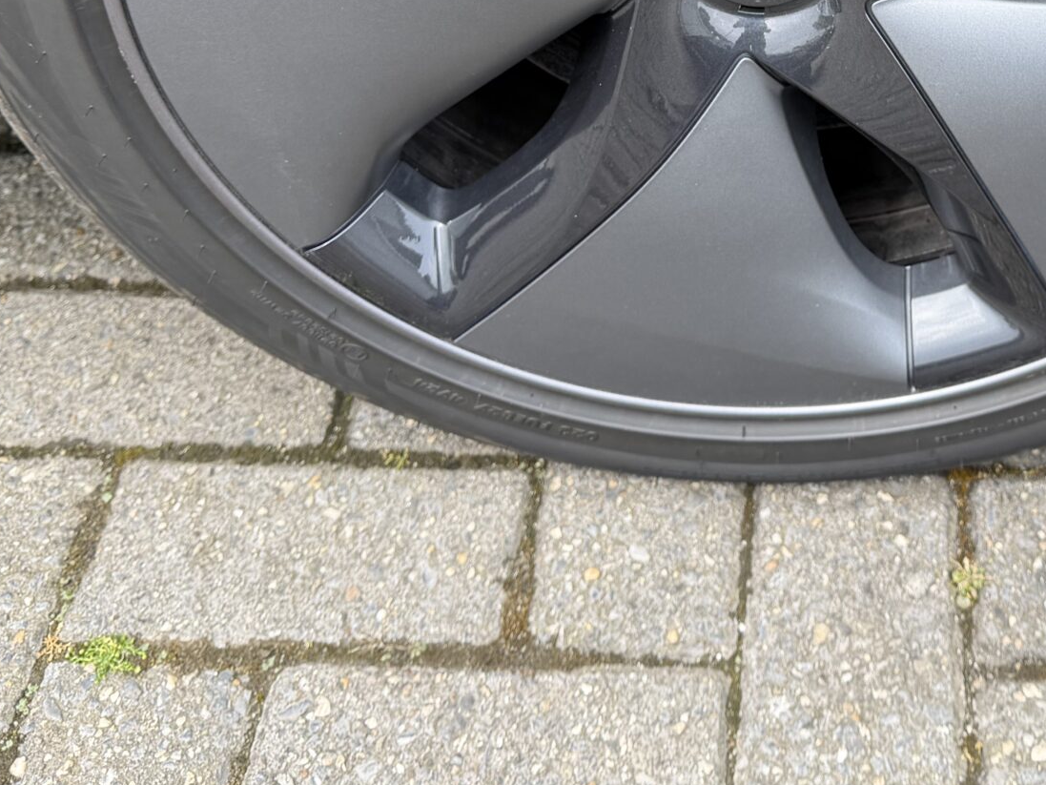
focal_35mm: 56
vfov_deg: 24.1
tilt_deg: -35.5
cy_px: -119
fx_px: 1692
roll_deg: -2.5
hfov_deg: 33.2
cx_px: 855
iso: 80
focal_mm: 6.76
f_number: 1.78
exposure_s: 1/497
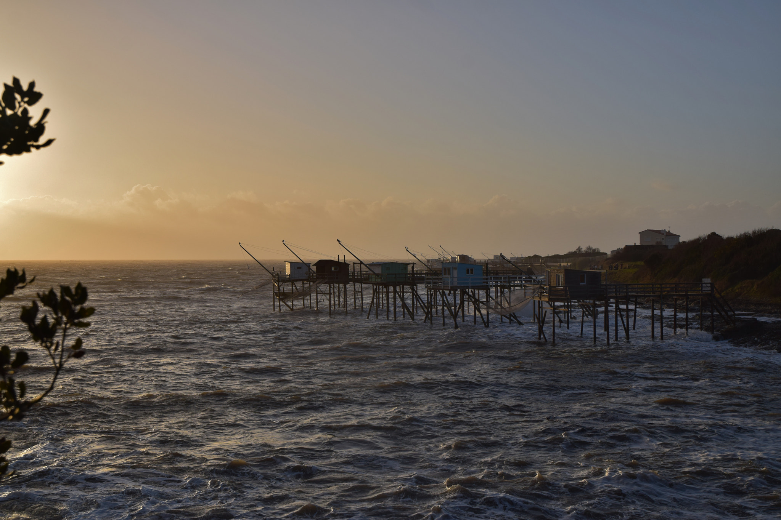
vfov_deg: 28.9
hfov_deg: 42.3
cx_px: 390
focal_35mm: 46
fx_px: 1009
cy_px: 260
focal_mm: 31
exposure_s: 1/750
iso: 200
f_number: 8
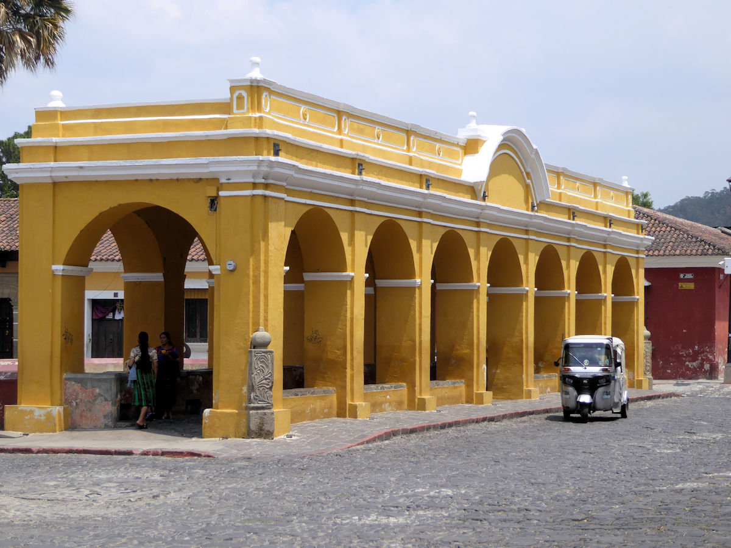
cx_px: 366
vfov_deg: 21.0
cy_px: 274
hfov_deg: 27.8
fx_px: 1478
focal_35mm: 70
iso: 100
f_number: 4.5
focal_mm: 12.5
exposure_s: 1/640
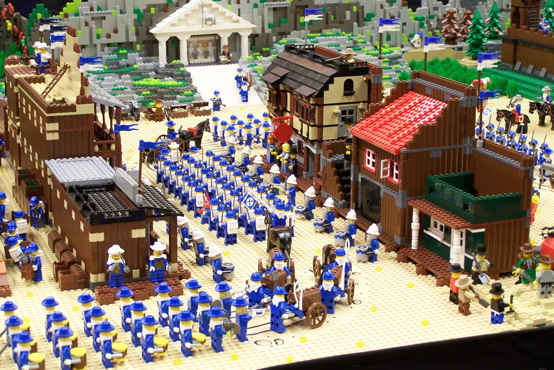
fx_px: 1077
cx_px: 277
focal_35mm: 70
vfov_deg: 19.5
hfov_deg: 28.8
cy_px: 169
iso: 80
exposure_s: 1/3
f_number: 3.2
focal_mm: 11.1
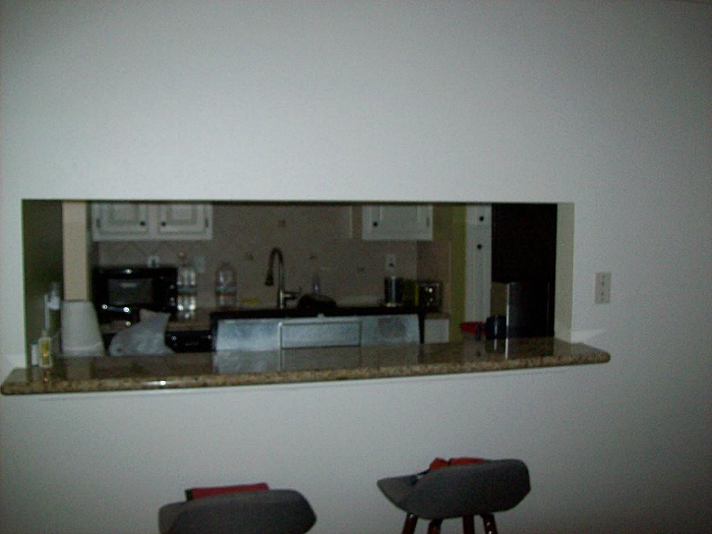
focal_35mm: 36
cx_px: 356
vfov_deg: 39.7
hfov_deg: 51.4
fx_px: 740
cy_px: 267
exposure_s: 1/64
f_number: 2.7
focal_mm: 6
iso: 200
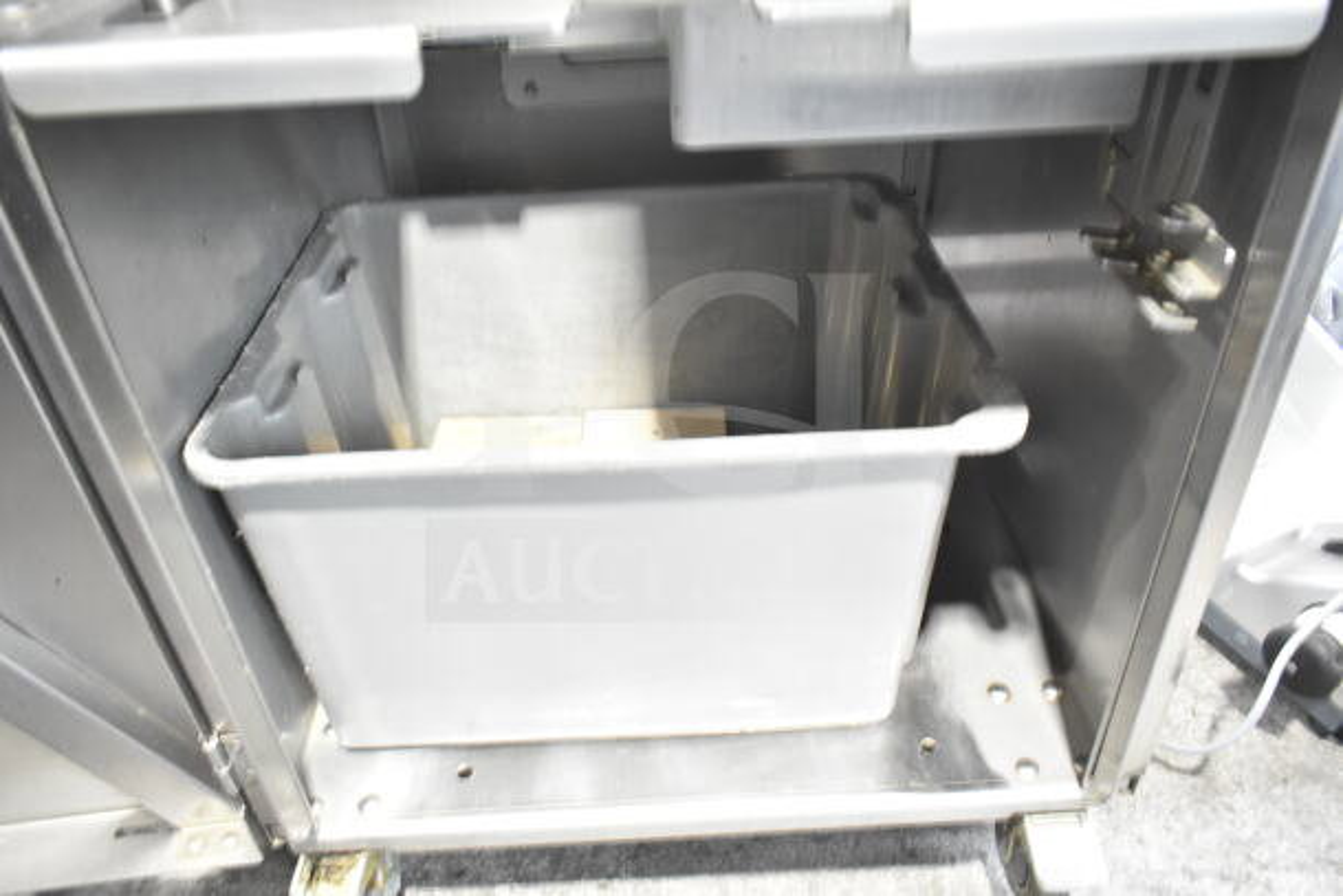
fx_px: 1007
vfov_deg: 48.0
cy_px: 448
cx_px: 672
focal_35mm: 27
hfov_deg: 67.4
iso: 1600
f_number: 3.5
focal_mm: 18
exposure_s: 1/50
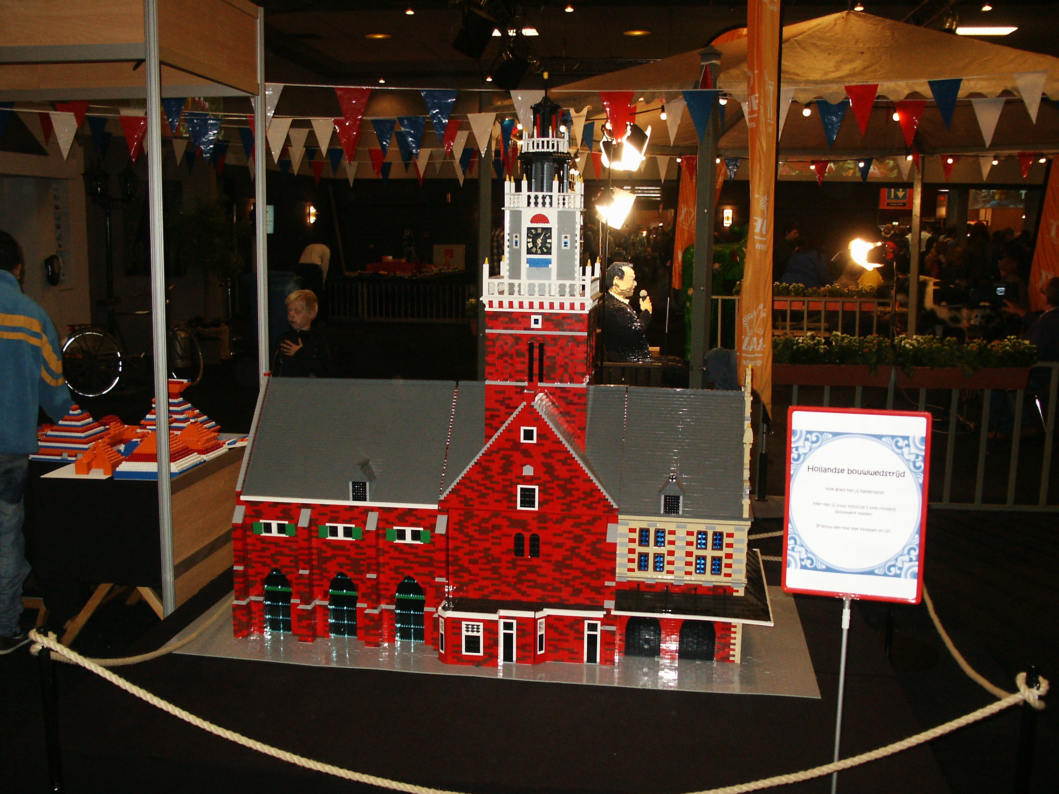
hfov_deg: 52.6
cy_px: 397
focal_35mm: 35
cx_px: 530
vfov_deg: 40.7
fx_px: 1071
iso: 200
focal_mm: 7.2
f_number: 3
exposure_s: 1/45
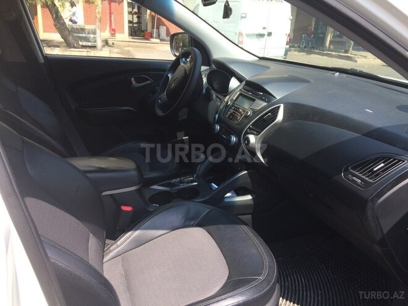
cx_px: 204
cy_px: 153
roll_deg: -4.8
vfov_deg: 48.2
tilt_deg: -21.0
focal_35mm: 29
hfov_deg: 61.7
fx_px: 342
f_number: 2.2
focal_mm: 4.15
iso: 32
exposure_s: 1/451
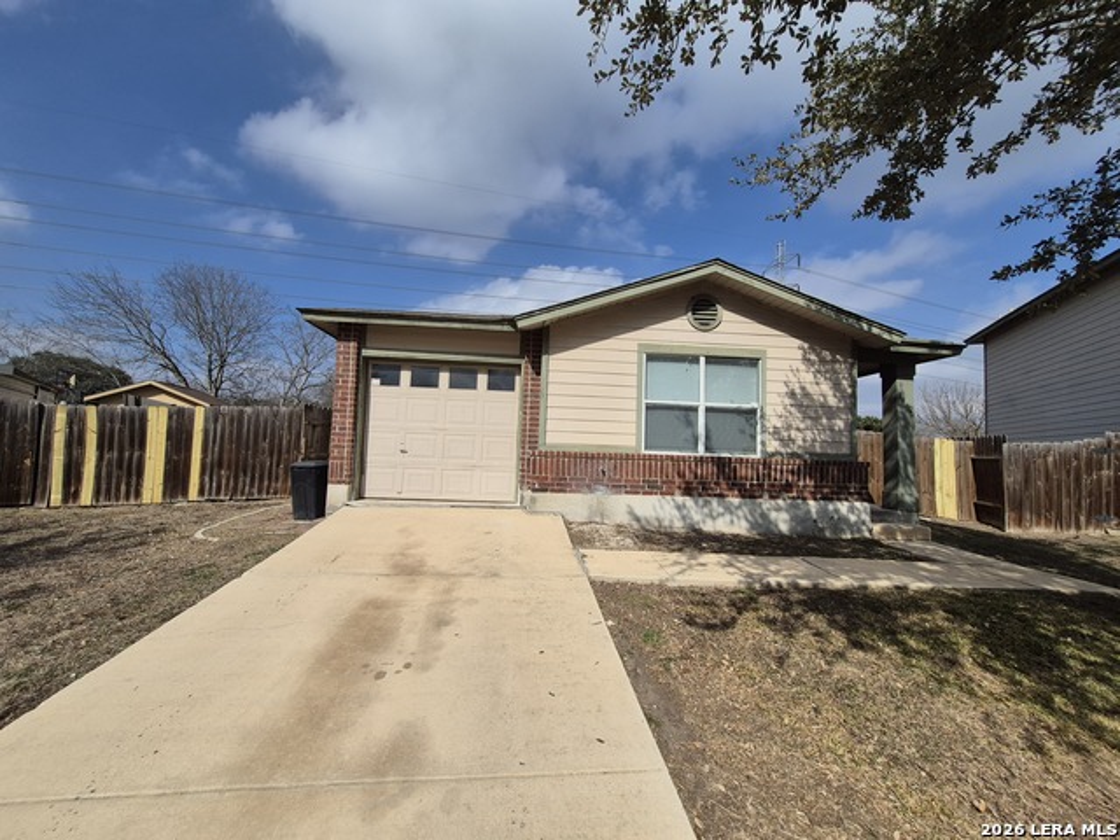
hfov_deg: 106.2
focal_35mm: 13
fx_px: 421
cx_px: 560
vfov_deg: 89.9
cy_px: 420
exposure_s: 1/3592
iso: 50
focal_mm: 1.74
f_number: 2.2
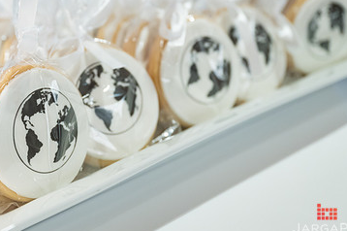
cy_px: 68
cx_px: 111
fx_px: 674
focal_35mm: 70
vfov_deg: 19.3
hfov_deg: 28.6
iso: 1250
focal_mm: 41
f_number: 3.2
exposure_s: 1/200
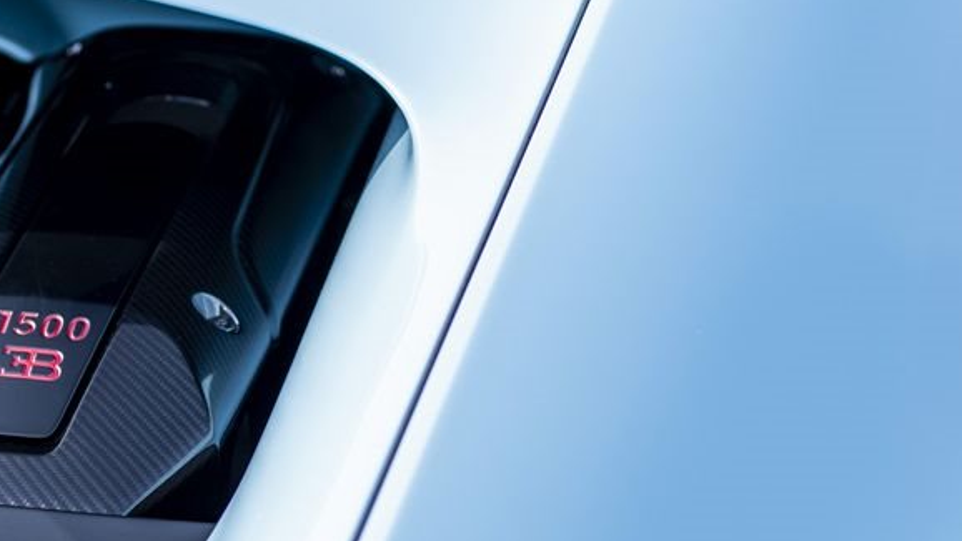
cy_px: 638
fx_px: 3698
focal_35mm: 145
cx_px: 80
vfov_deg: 8.3
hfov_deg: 14.7
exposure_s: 1/320
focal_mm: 50
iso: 31
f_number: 2.2
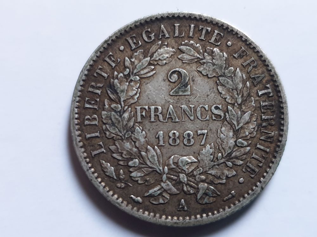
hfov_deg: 67.3
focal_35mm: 26
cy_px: 118
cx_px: 158
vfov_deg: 53.1
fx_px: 238
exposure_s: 1/50
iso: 400
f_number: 1.5
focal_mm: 4.3
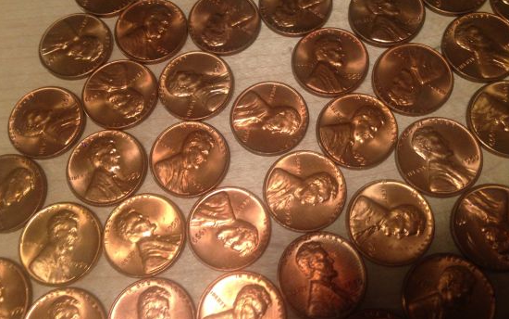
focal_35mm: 36
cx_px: 256
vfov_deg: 35.3
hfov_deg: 54.0
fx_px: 499
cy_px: 151
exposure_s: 1/20
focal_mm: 4.13
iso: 160
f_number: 2.4
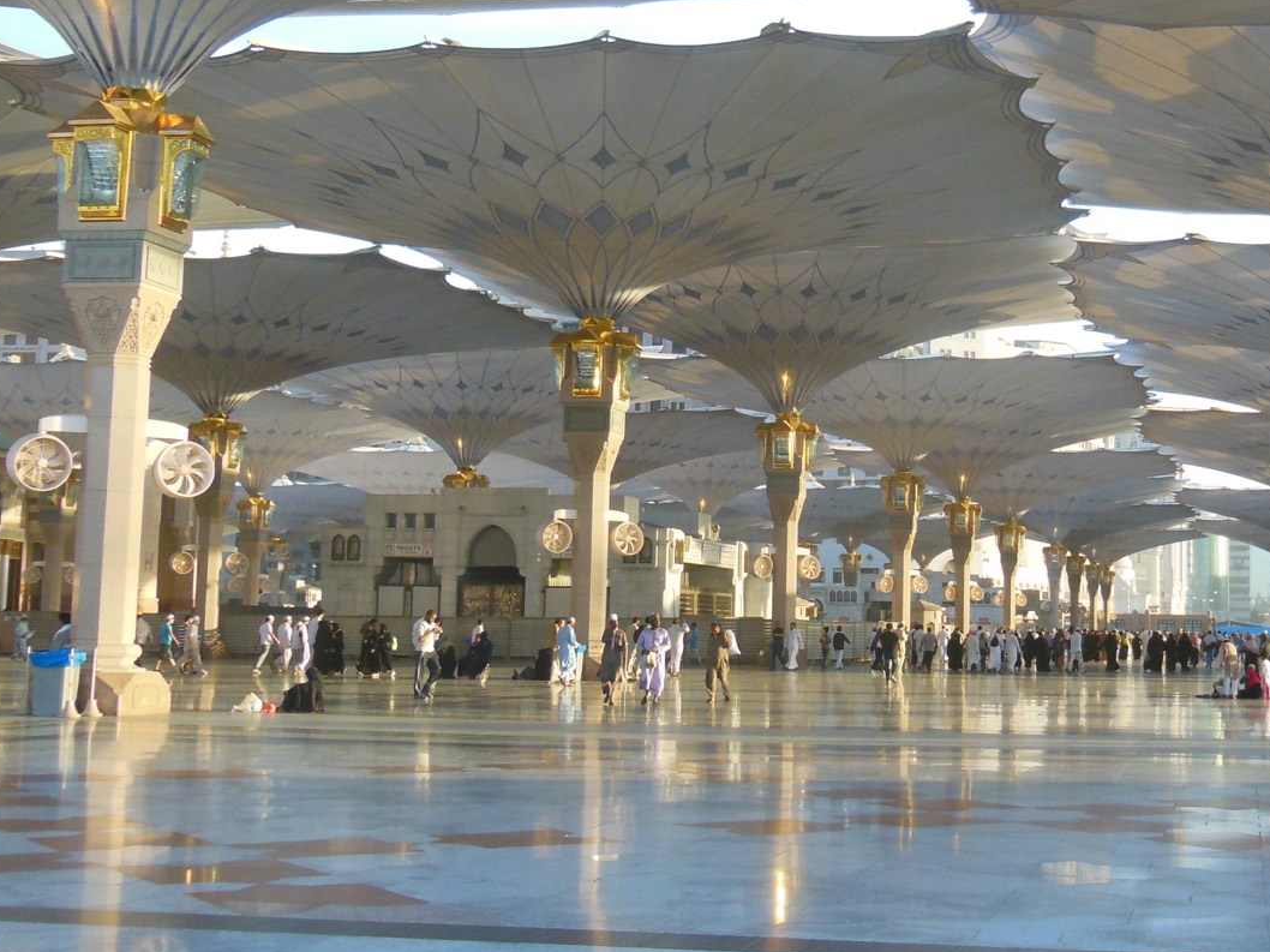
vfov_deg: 24.8
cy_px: 390
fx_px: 2164
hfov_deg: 32.2
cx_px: 923
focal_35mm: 59
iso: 400
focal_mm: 6.9
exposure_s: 1/250
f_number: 4.1
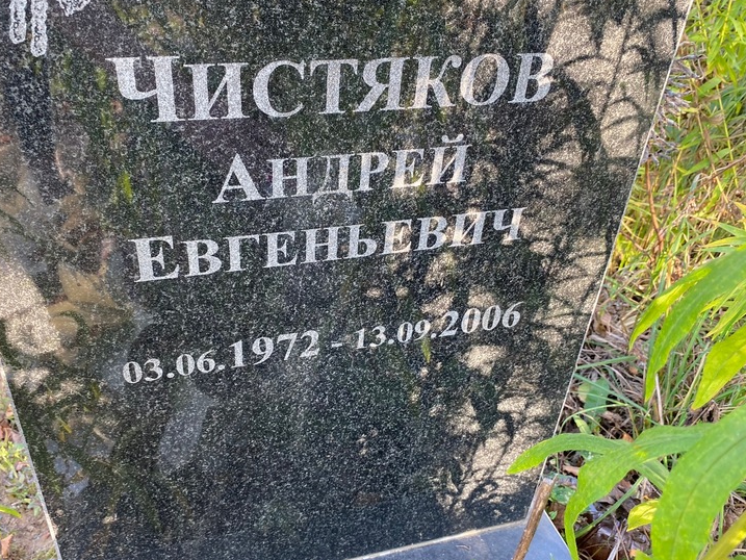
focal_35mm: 29
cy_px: 272
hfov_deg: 61.6
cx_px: 346
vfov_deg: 48.2
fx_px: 625
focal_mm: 4.25
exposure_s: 1/121
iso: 100
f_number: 1.8
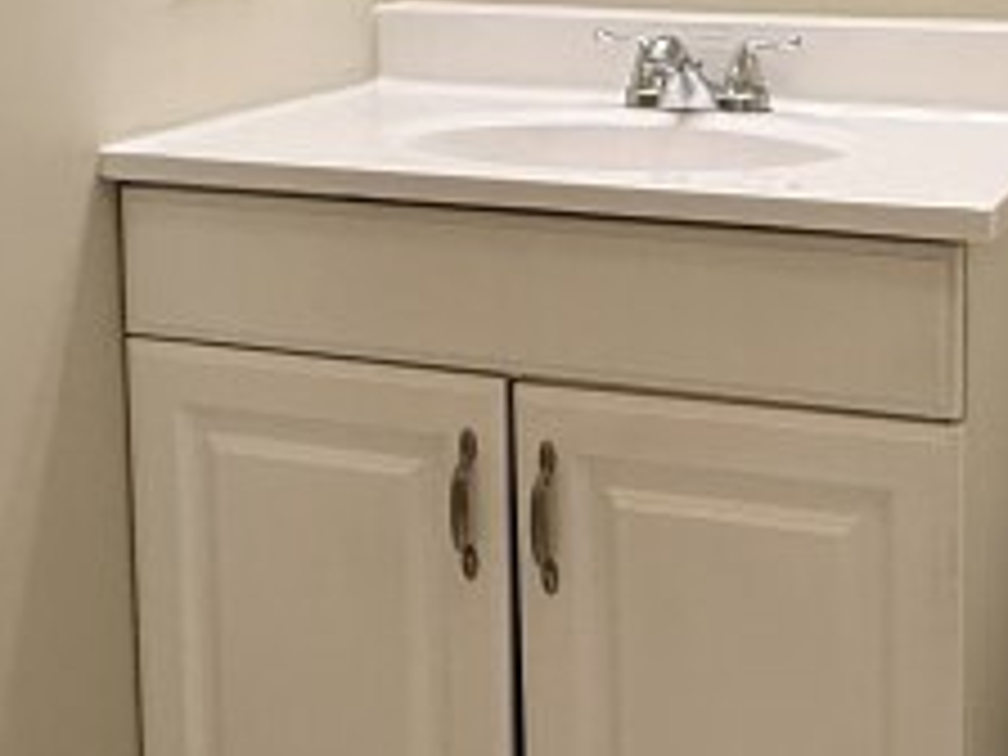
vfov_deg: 22.3
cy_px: 58
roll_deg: +0.6
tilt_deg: -6.6
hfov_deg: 29.8
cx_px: 742
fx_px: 1864
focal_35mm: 64
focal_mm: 2.22
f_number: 2.2
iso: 200
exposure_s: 1/120
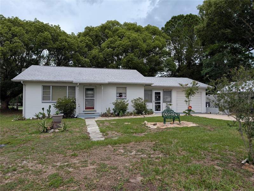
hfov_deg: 71.5
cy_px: 96
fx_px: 176
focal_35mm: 24
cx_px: 127
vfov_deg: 56.9
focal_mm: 6.9
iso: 22
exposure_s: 1/797
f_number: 1.68
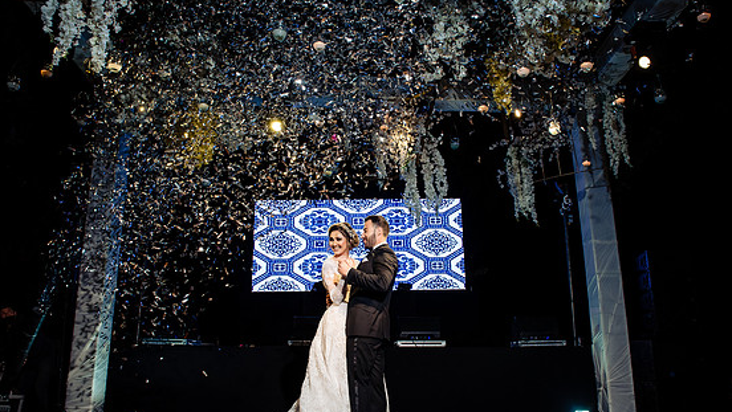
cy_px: 231
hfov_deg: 67.9
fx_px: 544
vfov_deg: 41.5
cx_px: 369
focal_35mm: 28
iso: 1600
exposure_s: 1/160
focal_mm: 24
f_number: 8
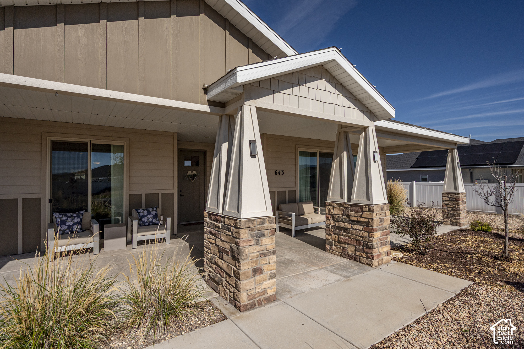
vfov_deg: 67.3
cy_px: 174
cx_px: 262
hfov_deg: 90.0
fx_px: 262
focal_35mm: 18
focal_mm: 18
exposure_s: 1/2000
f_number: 10
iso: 320
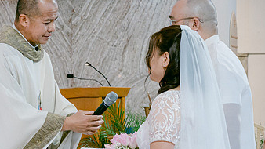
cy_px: 77
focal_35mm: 129
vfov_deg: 9.4
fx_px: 906
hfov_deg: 16.6
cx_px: 96
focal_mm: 70
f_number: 8
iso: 6400
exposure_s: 1/125
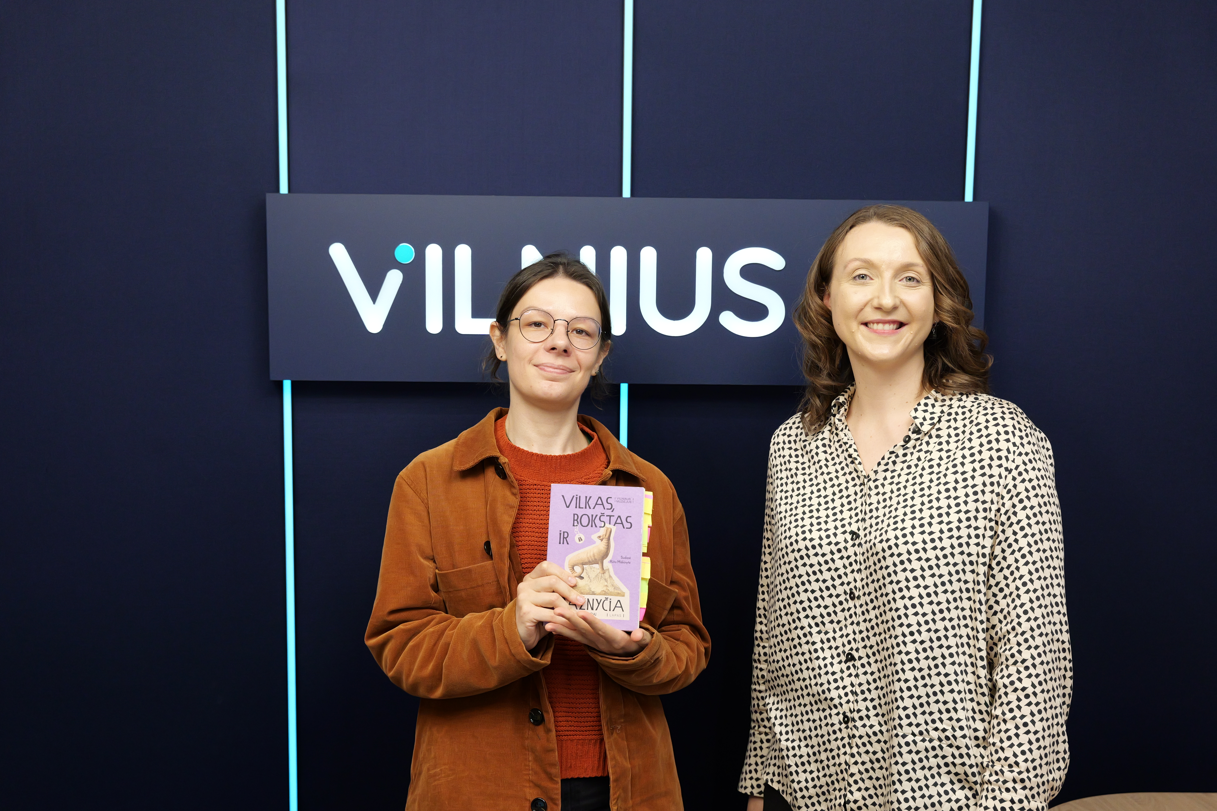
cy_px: 406
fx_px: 1386
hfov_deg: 47.4
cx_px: 608
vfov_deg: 32.6
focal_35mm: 41
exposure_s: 1/320
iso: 4000
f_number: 3.5
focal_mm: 41
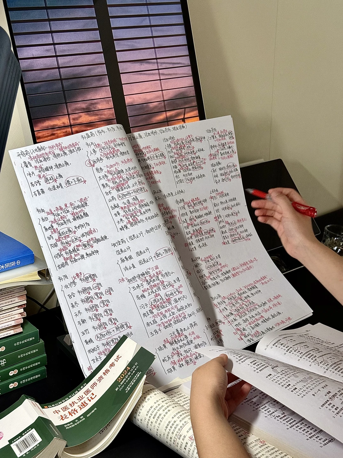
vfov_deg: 39.7
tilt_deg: -21.2
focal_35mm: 48
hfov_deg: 30.3
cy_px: 229
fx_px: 634
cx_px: 172
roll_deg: -0.5
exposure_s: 1/50
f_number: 1.78
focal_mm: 6.76
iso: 50
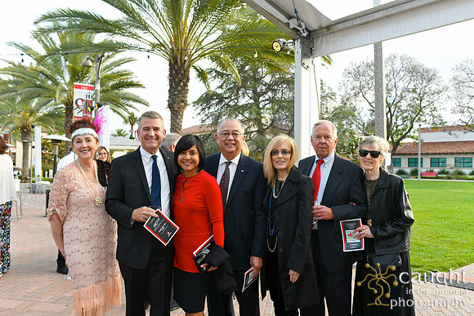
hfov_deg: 60.3
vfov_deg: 42.3
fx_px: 408
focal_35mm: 31
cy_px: 158
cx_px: 237
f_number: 5.6
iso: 640
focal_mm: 31
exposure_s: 1/250
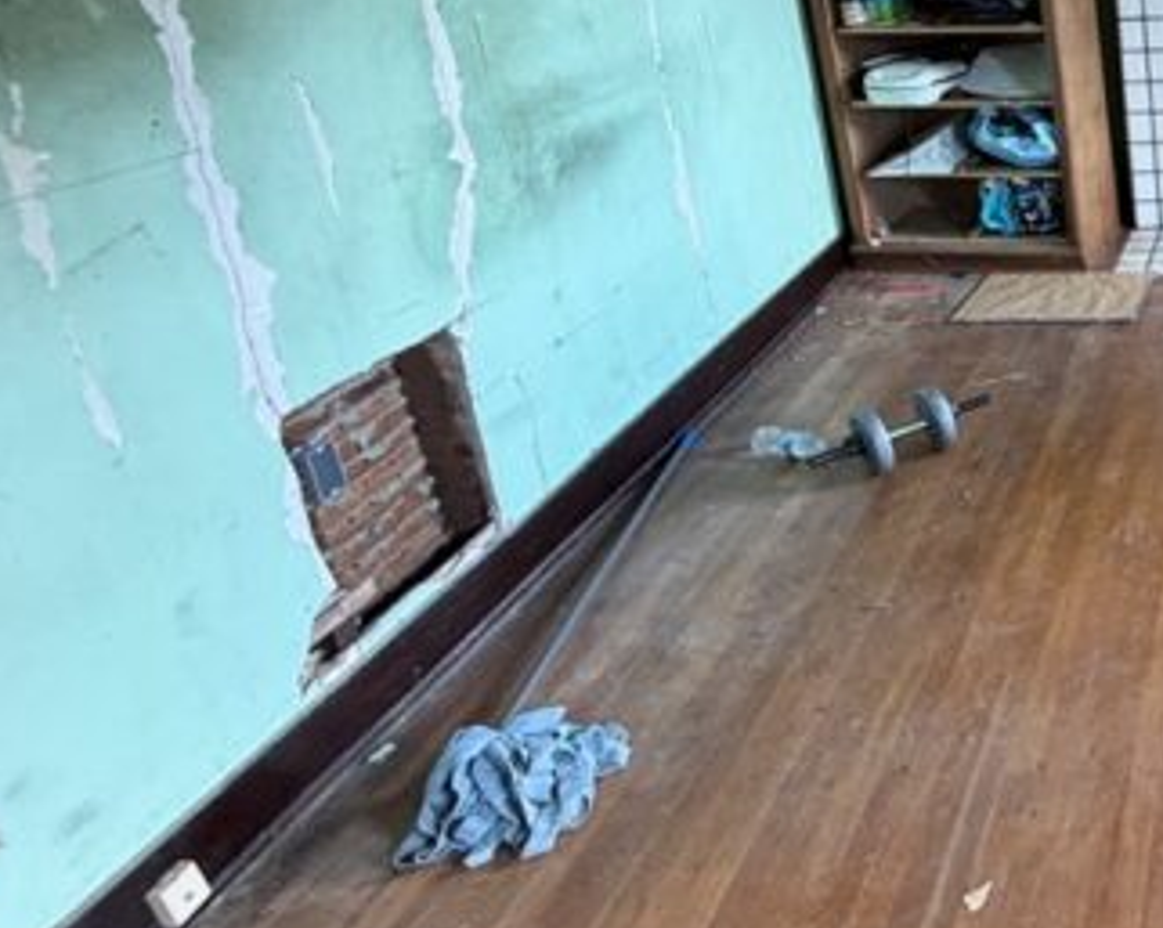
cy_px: 202
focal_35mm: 34
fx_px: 1169
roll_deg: +2.5
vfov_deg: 41.7
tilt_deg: -17.3
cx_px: 1354
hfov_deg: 39.9
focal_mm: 2.22
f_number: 2.2
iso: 320
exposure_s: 1/89
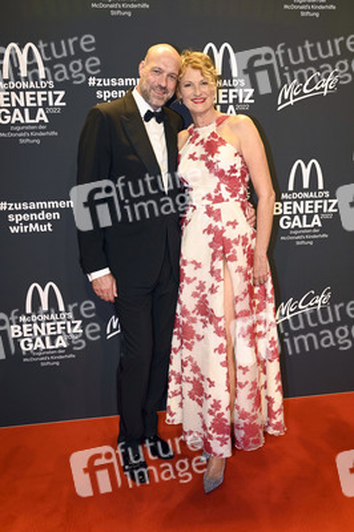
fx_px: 517
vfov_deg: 54.5
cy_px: 266
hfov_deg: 37.8
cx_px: 177
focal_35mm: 35
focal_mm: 35
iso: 500
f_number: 6.3
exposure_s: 1/60
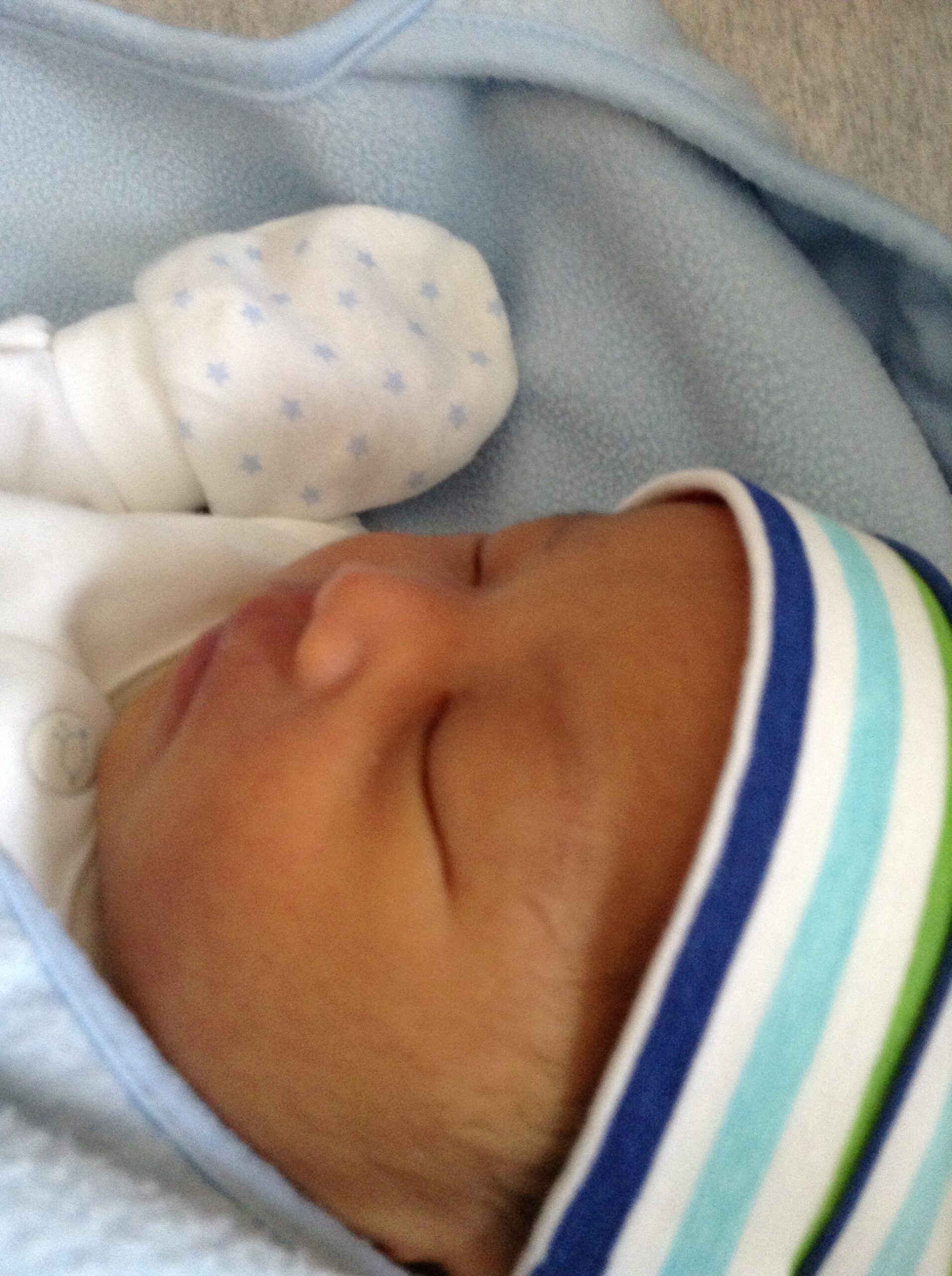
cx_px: 476
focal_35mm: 33
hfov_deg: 42.8
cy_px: 638
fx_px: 1213
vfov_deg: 55.4
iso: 160
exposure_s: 1/24
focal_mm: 3.3
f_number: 2.4
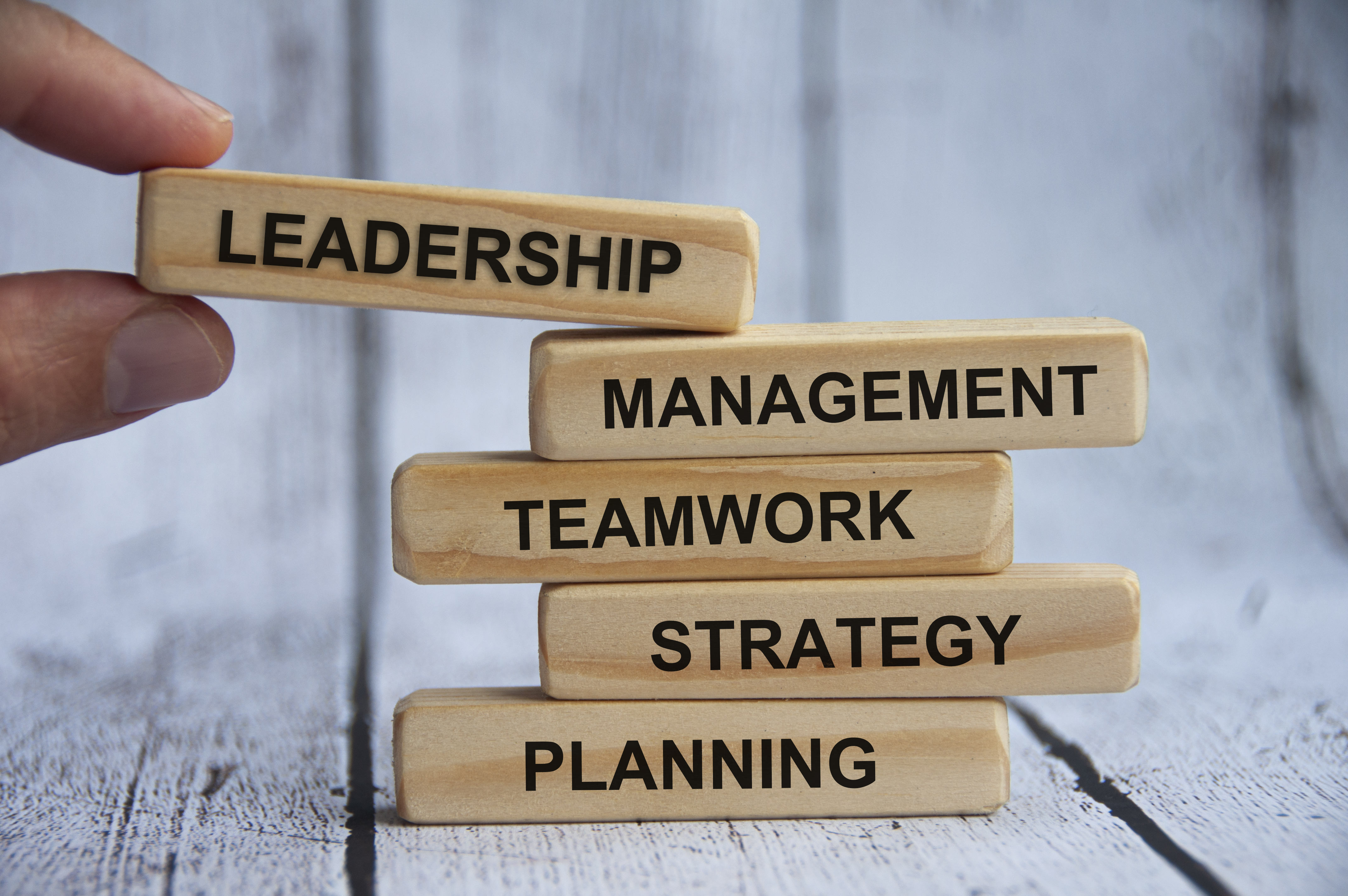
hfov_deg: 17.1
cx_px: 674
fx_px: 4488
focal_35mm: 120
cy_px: 448
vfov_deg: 11.4
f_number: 6.3
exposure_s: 1/60
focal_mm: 80
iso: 160
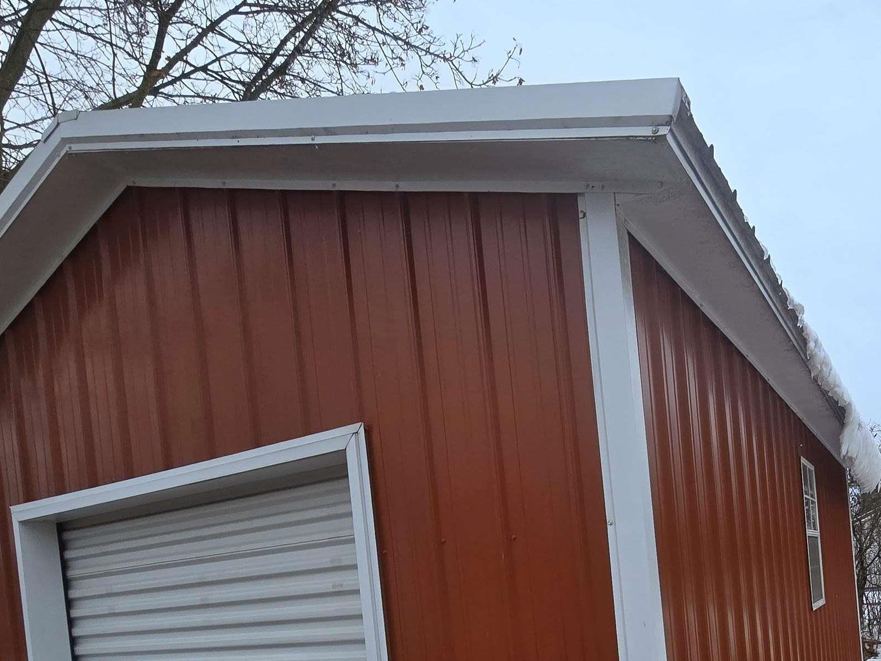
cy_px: 604
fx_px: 636
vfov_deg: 48.6
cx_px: 584
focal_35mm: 25
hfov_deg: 67.6
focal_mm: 2.2
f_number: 2.2
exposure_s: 1/2000
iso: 125
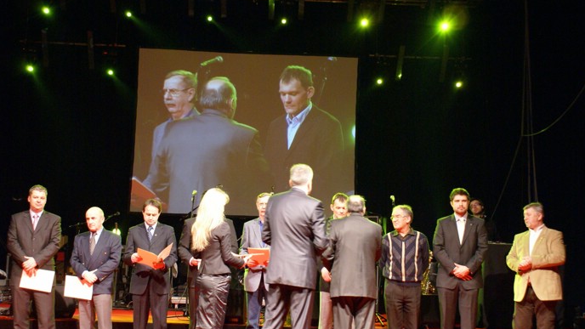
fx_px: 745
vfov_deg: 24.9
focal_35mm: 48
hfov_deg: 42.9
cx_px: 291
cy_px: 185
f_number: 5
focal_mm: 30
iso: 800
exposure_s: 1/20
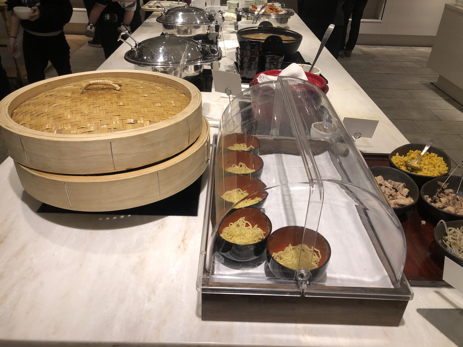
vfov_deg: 49.7
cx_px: 232
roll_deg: -1.1
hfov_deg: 63.4
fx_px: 375
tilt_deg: -34.1
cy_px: 174
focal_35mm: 28
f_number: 1.8
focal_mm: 3.99
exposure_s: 1/91
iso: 32
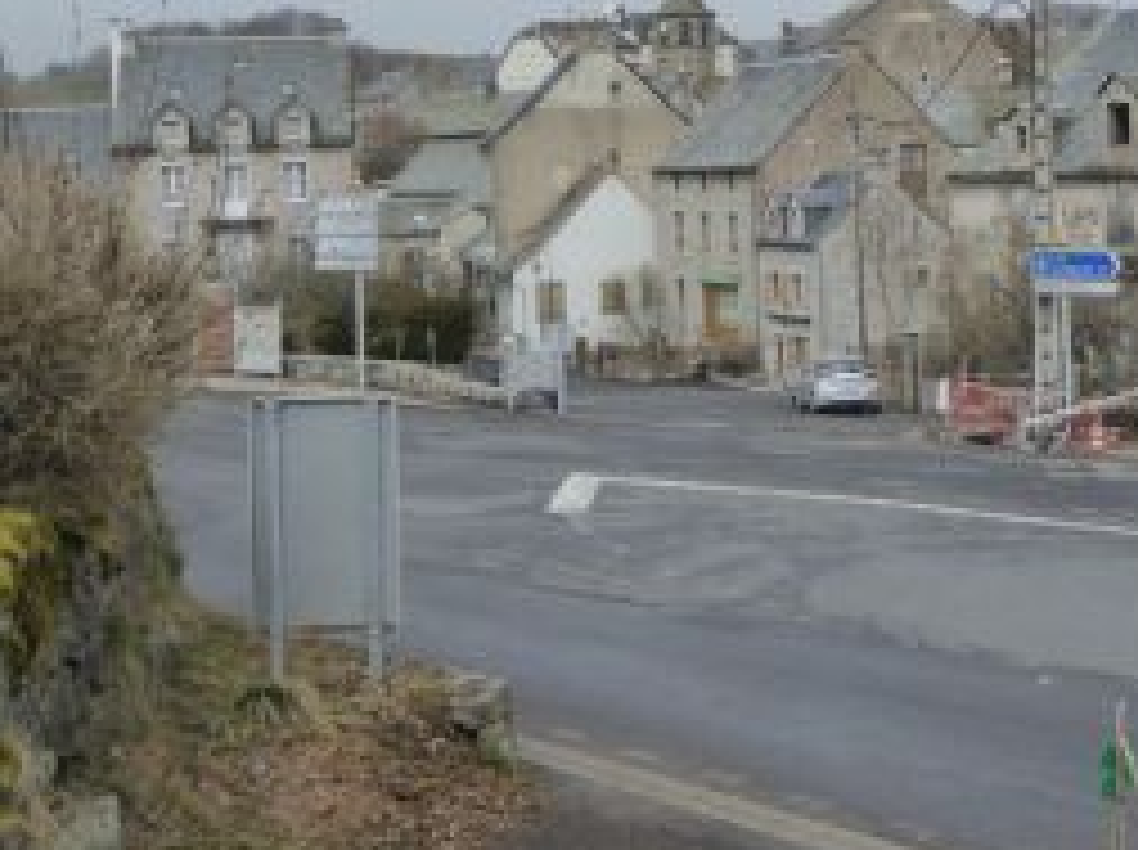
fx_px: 2331
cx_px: 870
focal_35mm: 71
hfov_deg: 27.0
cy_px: 216
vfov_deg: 20.5
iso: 200
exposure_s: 1/1300
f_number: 3.8
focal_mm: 7.2
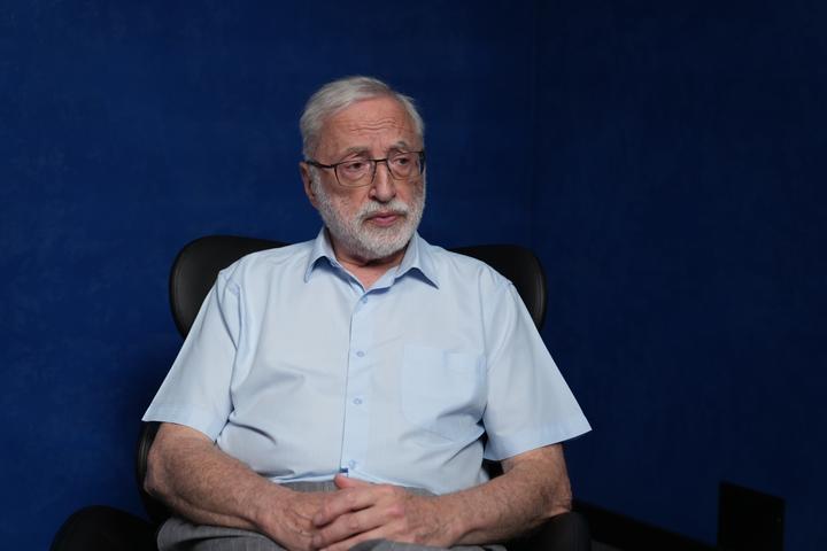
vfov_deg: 28.1
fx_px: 1103
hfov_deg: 41.1
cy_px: 276
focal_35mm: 48
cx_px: 414
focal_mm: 48
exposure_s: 1/160
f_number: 2.8
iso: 1000
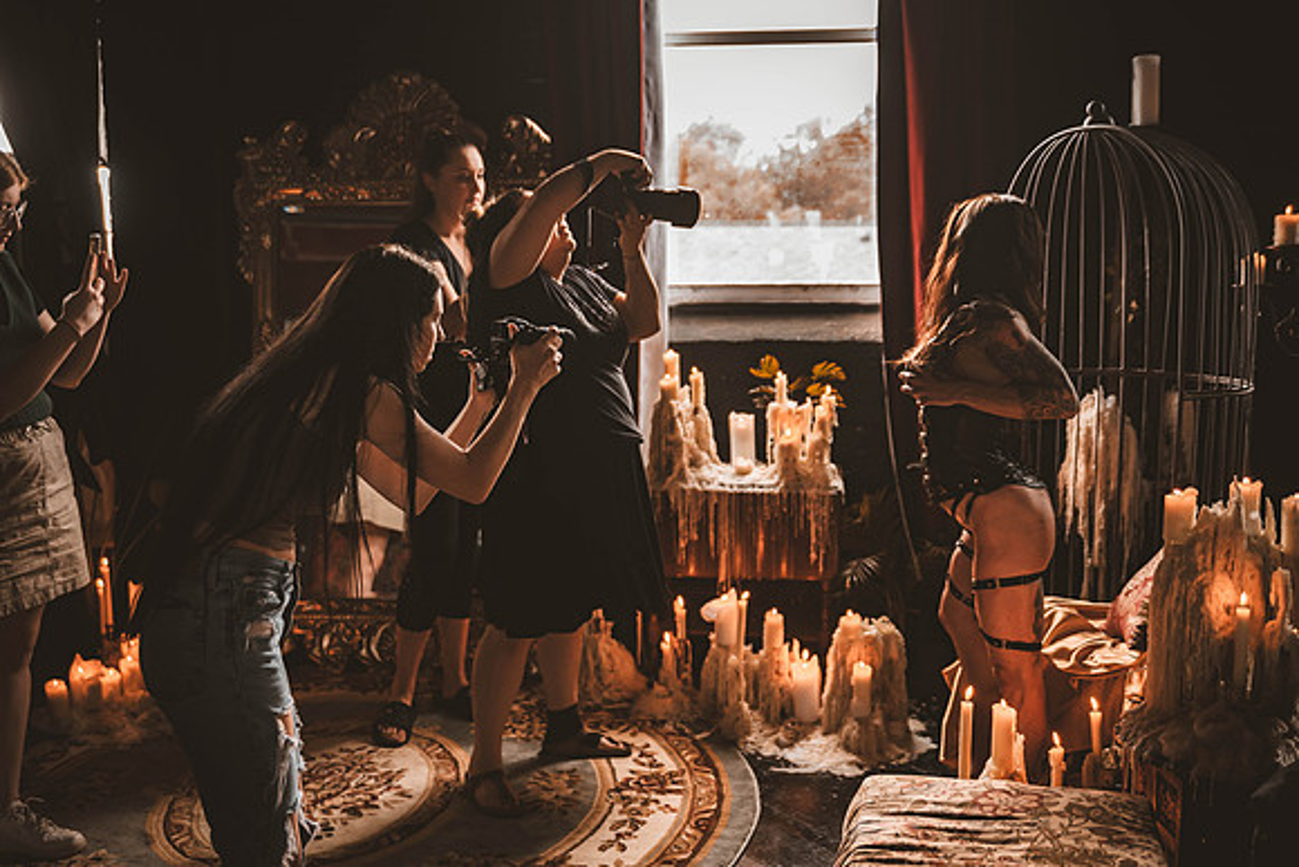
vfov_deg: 33.4
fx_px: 1444
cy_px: 434
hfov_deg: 48.4
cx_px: 650
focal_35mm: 40
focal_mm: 40
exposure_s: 1/200
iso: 800
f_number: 2.8
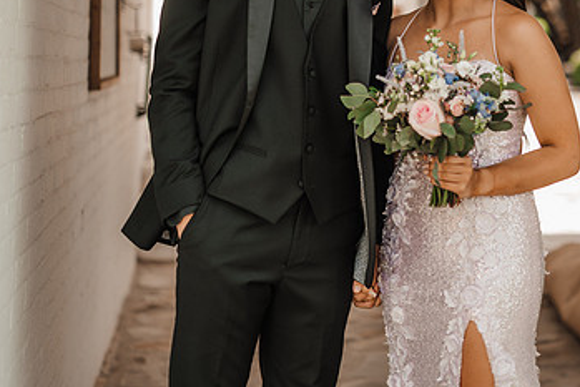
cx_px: 412
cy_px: 70
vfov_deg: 16.3
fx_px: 1338
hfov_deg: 24.3
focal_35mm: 83
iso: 100
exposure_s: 1/800
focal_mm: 50
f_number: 1.8
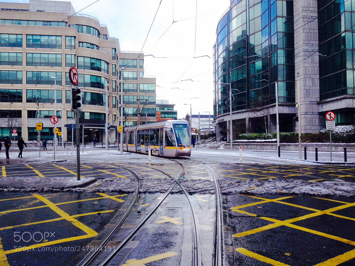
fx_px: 359
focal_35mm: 35
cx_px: 178
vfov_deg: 40.7
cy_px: 133
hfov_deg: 52.6
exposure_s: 1/789
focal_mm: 4.28
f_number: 2.4
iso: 50
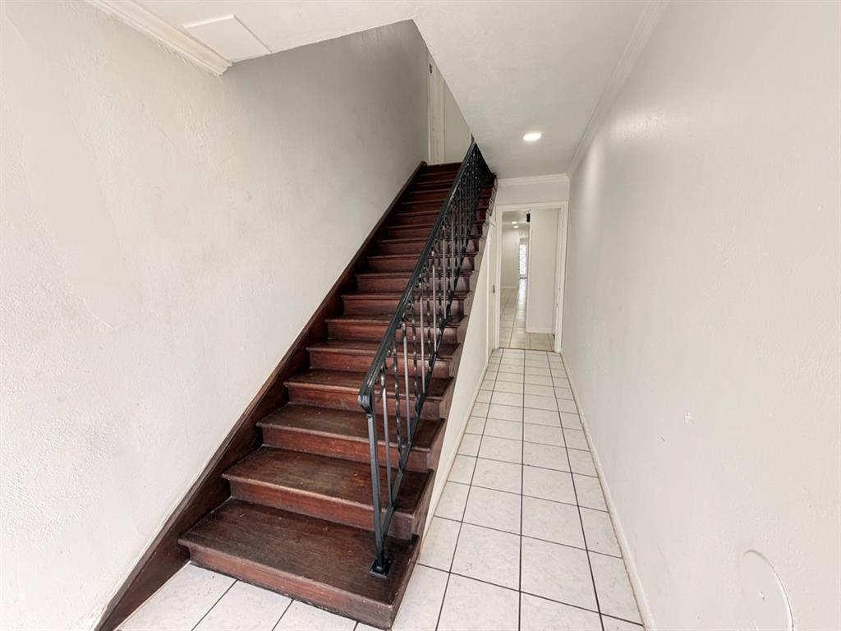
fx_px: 340
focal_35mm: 14
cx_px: 420
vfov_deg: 85.7
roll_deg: +0.8
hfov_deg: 102.1
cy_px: 316
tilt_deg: -8.5
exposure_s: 1/120
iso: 250
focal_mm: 2.22
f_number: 2.2
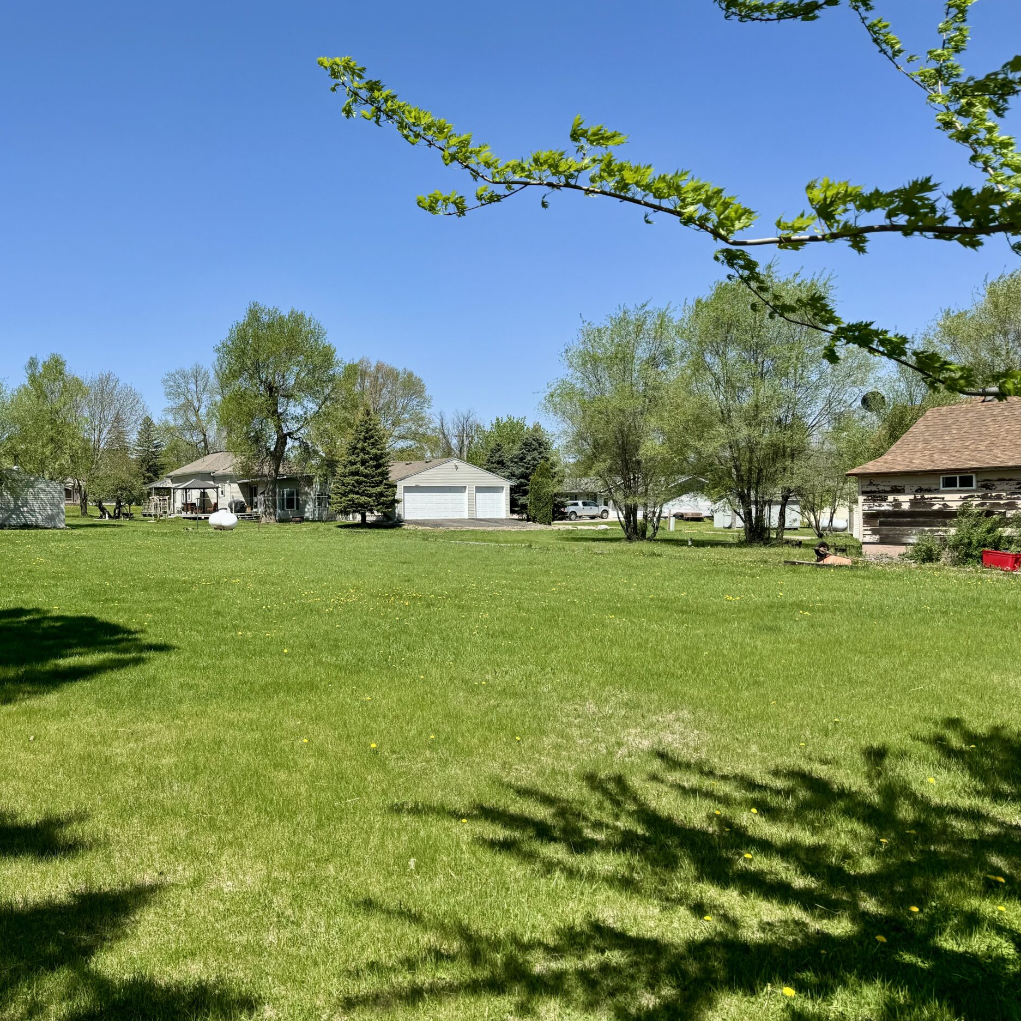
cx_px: 340
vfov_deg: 55.6
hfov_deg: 54.5
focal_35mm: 29
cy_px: 503
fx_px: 968
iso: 80
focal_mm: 6.76
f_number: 1.78
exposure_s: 1/4310
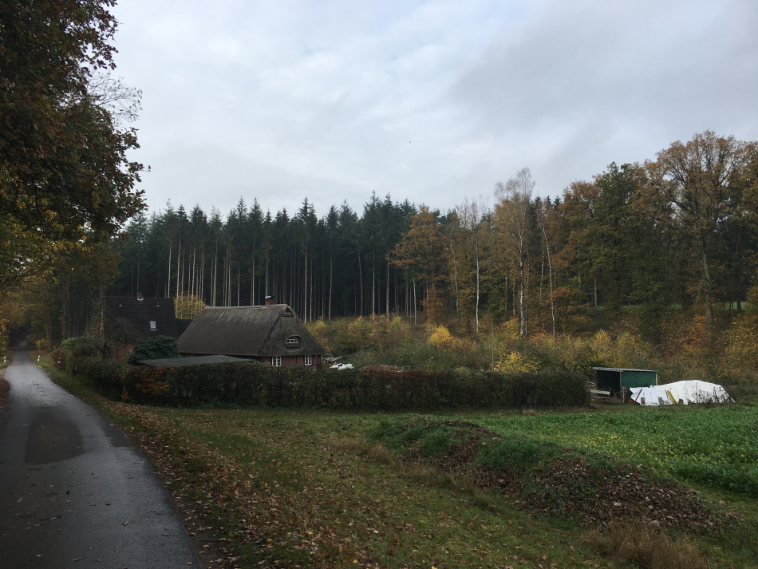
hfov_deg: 61.6
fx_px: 635
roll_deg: -0.2
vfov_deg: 48.2
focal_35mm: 29
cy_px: 284
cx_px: 379
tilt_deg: +3.5
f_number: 2.2
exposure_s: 1/777
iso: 25
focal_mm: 4.15
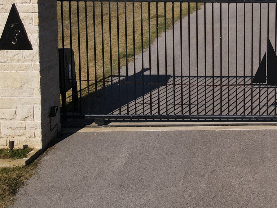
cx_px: 253
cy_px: -2
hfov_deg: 33.0
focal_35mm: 55
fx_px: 440
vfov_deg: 25.2
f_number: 2.8
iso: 100
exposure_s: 1/80
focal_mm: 4.5
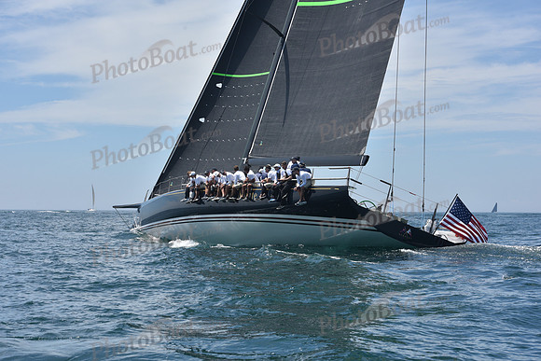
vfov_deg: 19.5
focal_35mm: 70
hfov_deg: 28.8
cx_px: 270
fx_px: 1052
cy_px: 180
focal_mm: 70
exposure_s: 1/800
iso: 250
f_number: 9
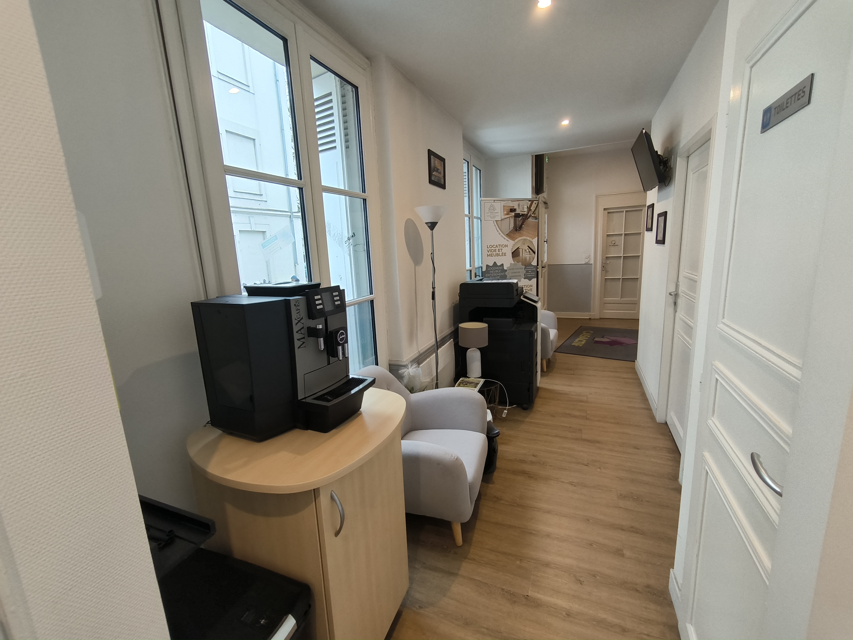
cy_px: 320
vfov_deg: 81.7
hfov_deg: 98.2
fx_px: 370
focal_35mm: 15
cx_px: 426
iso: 250
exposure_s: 1/50
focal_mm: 1.91
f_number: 2.2
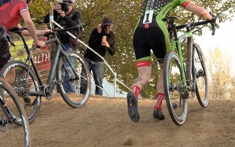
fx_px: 474
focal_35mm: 74
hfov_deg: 27.4
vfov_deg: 17.5
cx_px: 56
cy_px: 103
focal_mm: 22
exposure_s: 1/800
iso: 2500
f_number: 5
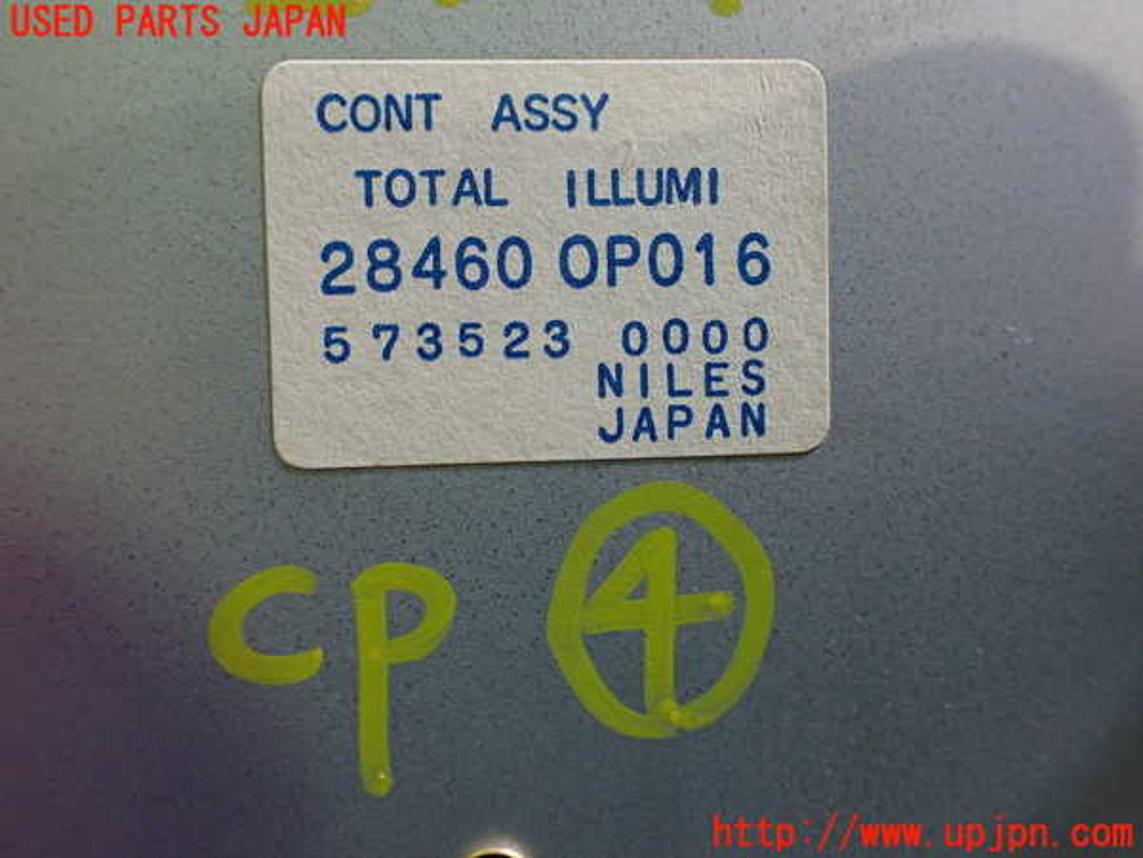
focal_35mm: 30
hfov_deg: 60.0
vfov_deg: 46.8
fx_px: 991
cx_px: 572
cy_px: 429
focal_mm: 5.4
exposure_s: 1/125
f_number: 2.3
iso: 500
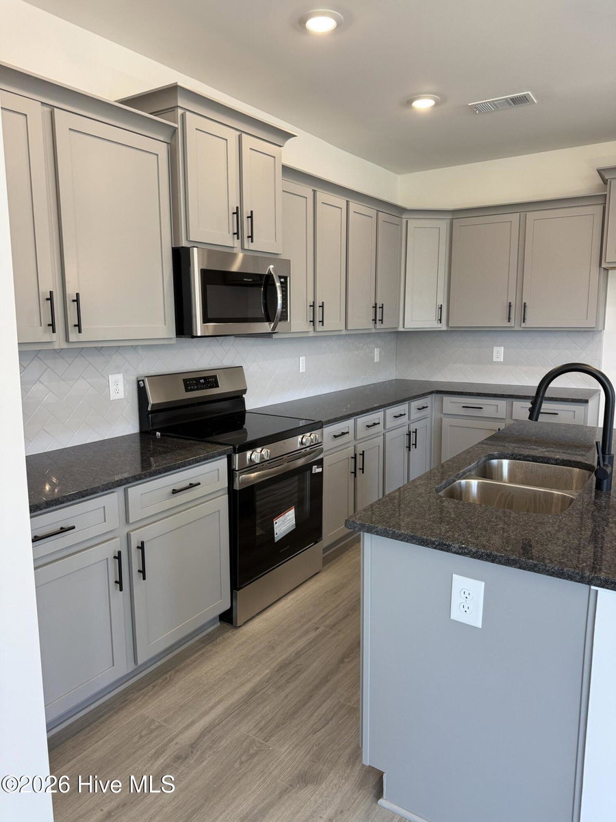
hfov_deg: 56.8
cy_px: 411
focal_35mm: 24
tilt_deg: -7.7
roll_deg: +0.8
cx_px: 308
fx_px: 569
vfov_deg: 71.6
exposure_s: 1/120
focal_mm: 6.76
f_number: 1.78
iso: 125
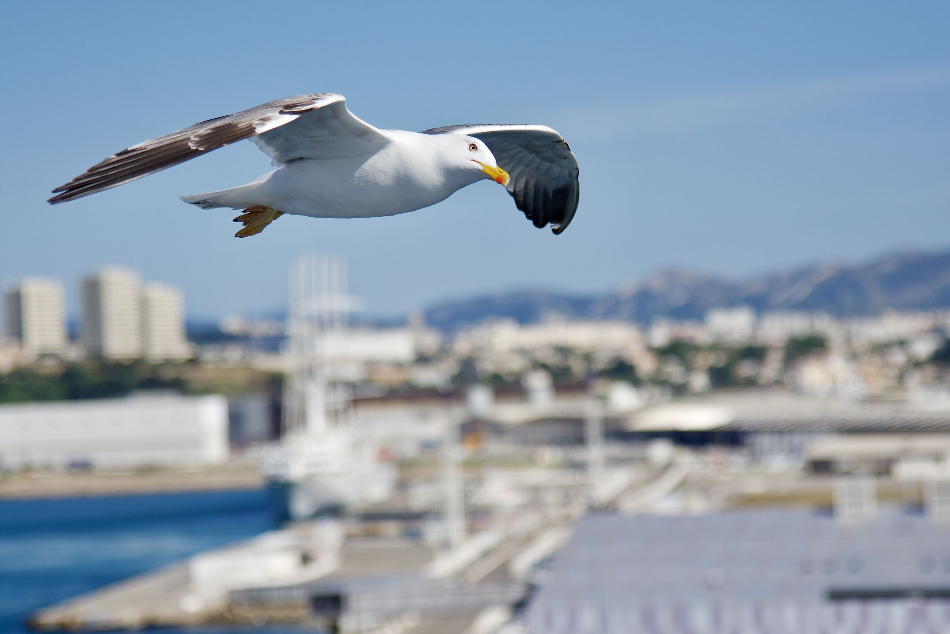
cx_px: 475
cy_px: 317
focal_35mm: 150
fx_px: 3958
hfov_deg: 13.7
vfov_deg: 9.1
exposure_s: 1/5000
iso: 320
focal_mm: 100
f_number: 4
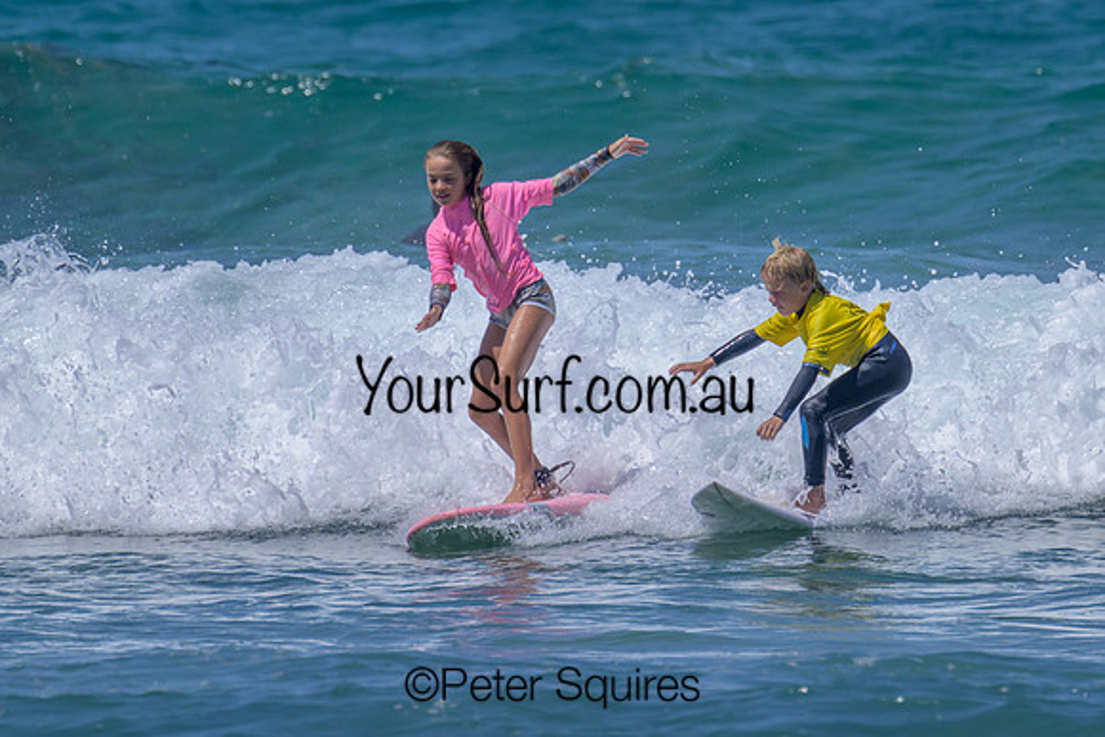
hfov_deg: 1.9
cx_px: 648
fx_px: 33014
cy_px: 310
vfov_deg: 1.3
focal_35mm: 1075
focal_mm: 800
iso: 640
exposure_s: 1/2000
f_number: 11
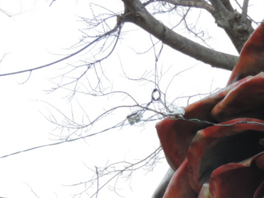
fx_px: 1572
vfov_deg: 7.2
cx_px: 290
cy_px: 214
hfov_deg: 9.5
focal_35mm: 206
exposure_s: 1/160
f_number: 4
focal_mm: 15.1
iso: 80
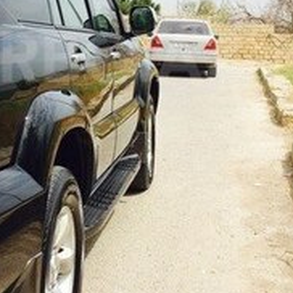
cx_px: 77
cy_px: 58
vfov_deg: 24.3
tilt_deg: -4.7
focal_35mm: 70
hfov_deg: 24.4
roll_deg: +1.9
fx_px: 670
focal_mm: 4.15
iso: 32
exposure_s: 1/2933
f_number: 2.2
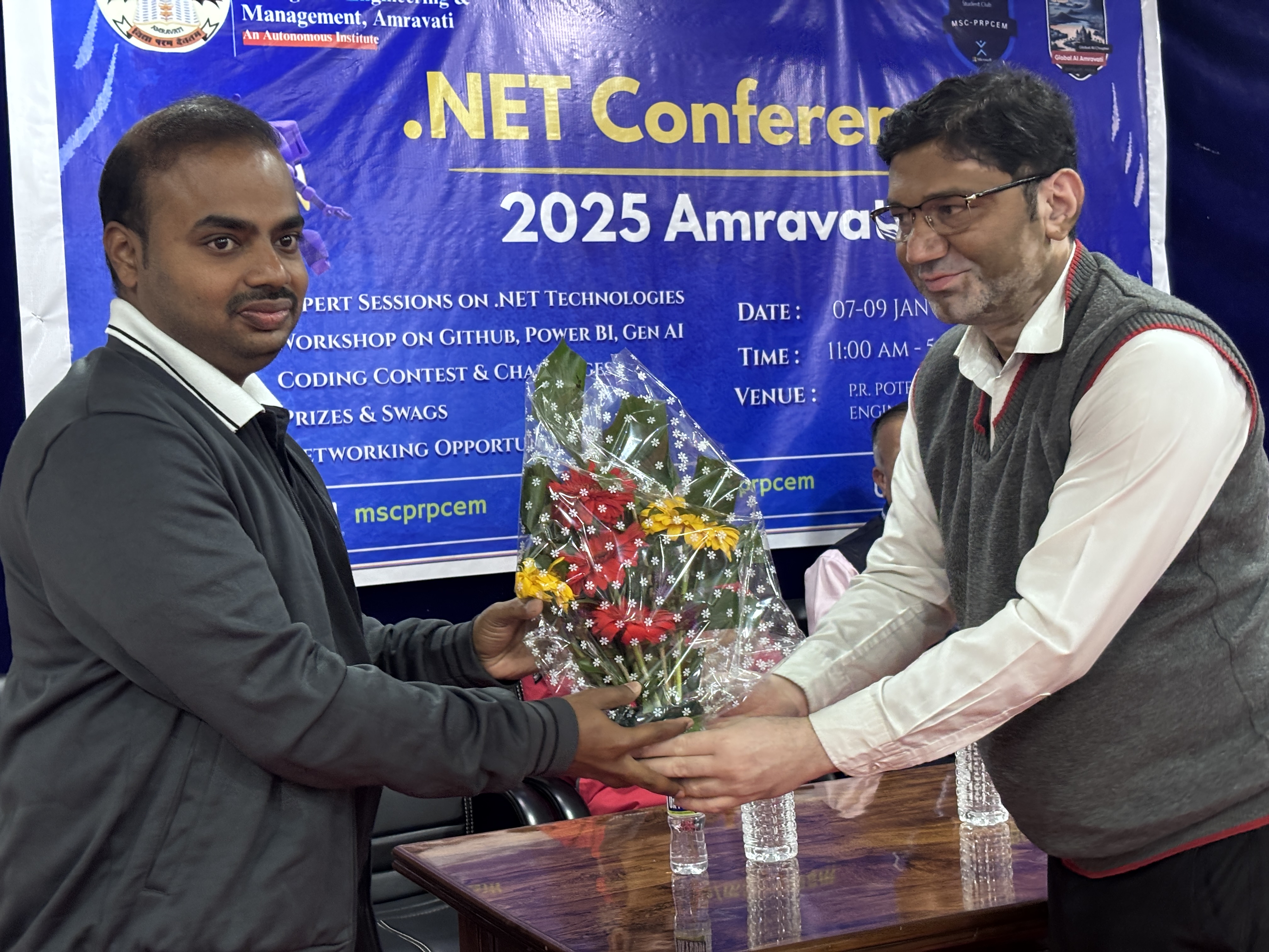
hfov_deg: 36.8
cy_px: 476
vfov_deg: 28.0
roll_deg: +3.3
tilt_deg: -1.3
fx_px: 1906
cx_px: 634
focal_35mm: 52
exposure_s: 1/33
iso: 250
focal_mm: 5.96
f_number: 1.6
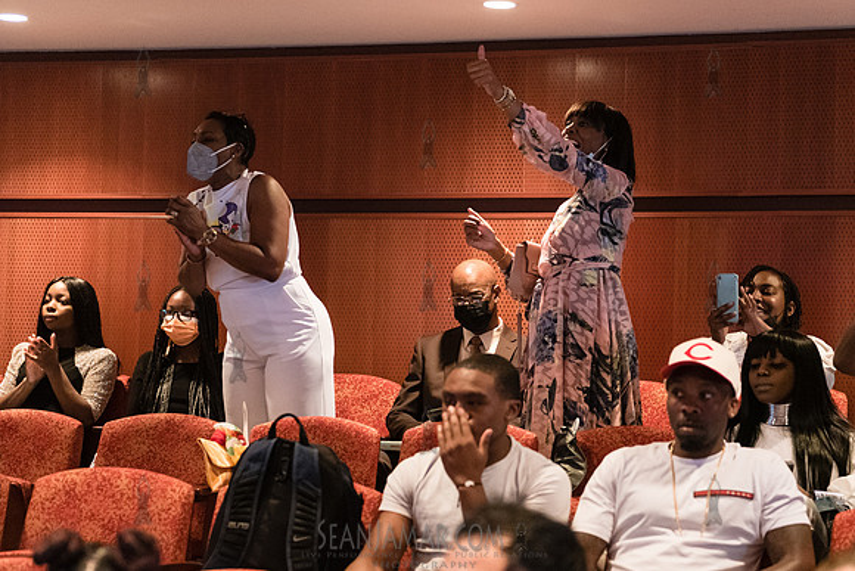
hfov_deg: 26.9
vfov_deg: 18.1
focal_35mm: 75
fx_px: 1788
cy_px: 310
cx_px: 478
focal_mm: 60
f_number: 2.8
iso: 4000
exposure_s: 1/100
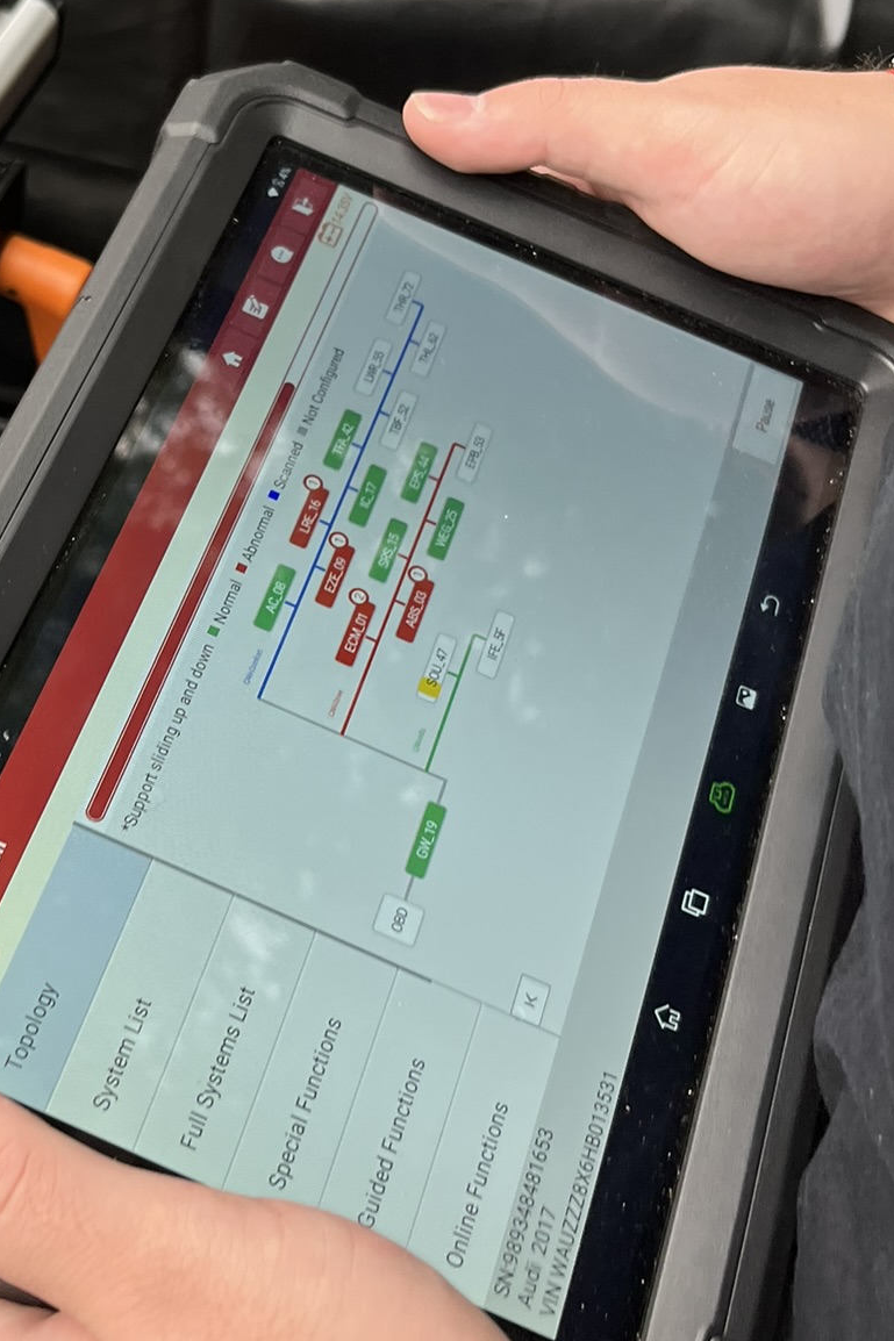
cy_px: 625
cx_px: 145
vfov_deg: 41.1
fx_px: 1788
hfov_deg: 27.4
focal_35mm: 48
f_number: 1.6
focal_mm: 5.1
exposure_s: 1/121
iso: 125
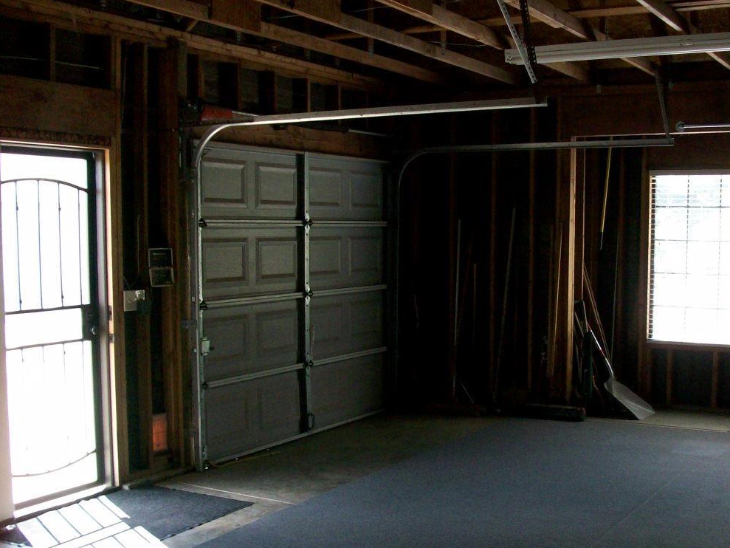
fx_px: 928
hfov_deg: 42.5
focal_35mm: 44
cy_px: 286
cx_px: 469
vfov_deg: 32.9
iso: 160
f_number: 2.8
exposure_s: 1/60
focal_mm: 5.7
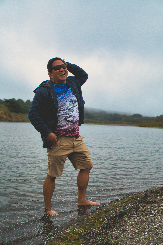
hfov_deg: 36.9
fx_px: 244
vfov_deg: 53.1
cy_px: 122
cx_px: 82
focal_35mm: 36
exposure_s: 1/4000
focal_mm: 24
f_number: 1.8
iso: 100
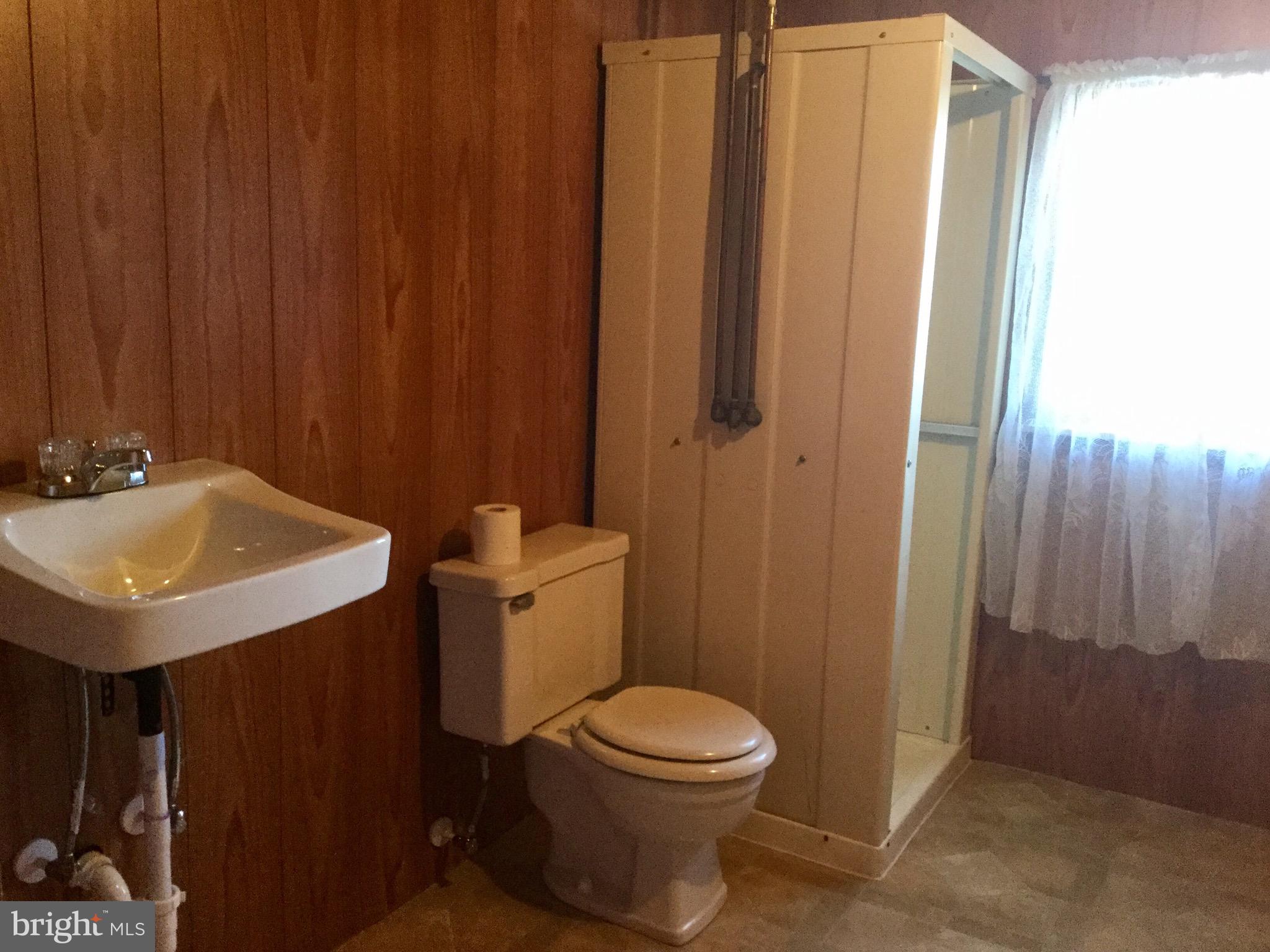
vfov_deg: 45.4
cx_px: 635
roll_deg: -1.3
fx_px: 1137
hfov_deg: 58.4
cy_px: 476
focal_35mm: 31
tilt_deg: -10.0
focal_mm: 3.3
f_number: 2.4
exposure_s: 1/24
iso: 200
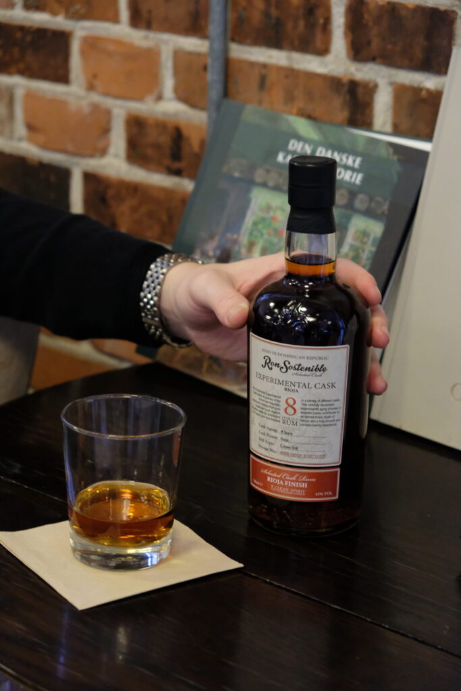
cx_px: 230
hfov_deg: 16.5
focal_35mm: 83
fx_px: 1594
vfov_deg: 24.5
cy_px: 346
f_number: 4
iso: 6400
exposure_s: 1/40
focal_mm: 55
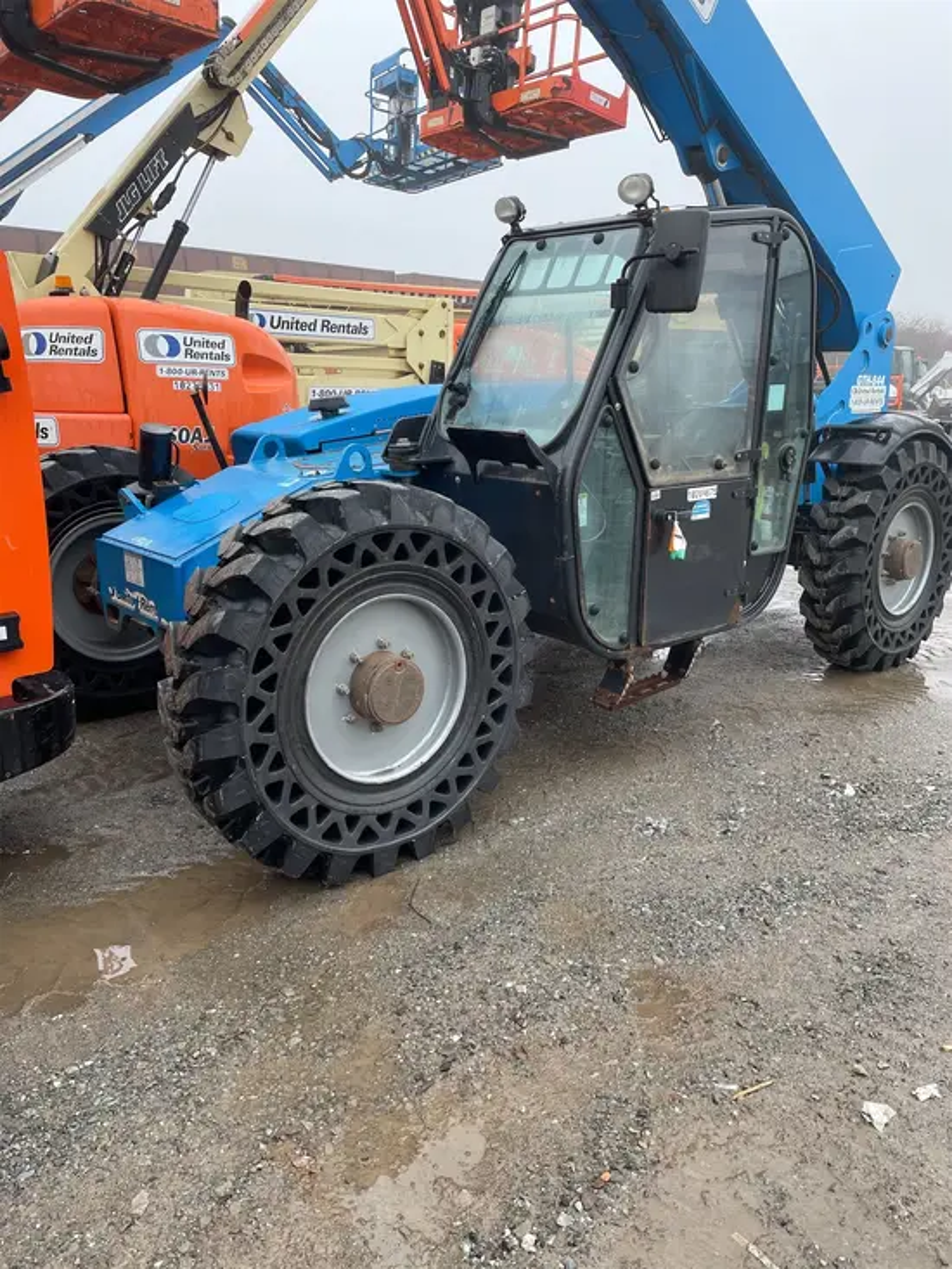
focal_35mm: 26
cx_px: 476
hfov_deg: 53.1
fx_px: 953
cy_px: 634
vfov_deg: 67.3
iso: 40
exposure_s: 1/252
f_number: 1.6
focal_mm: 4.2
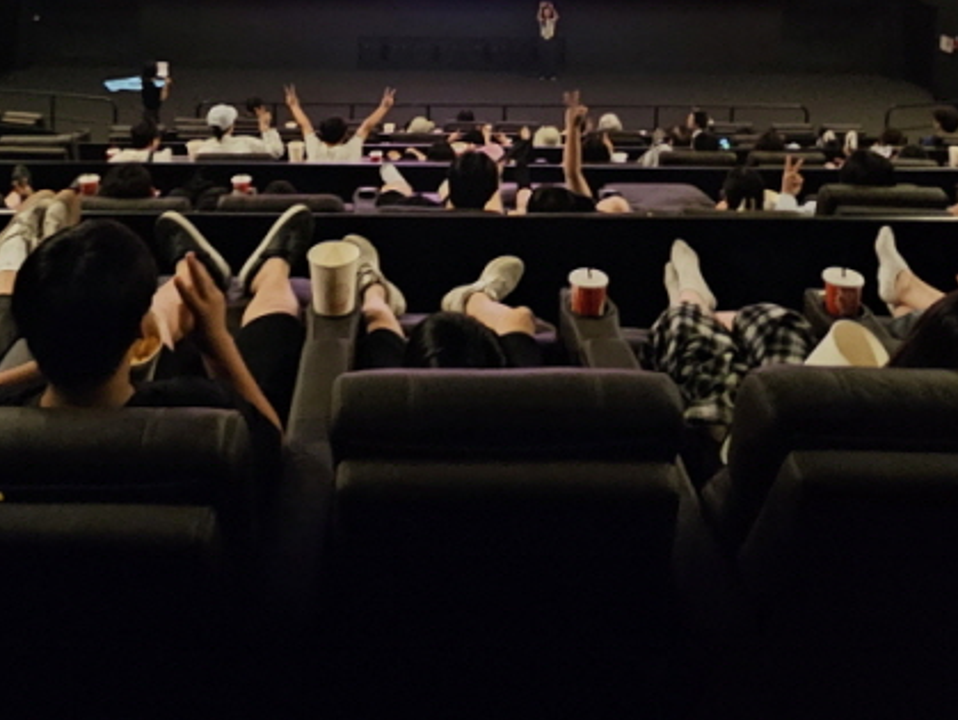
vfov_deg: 38.6
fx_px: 859
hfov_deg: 58.2
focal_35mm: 31
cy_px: -50
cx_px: 439
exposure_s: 1/24
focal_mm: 2.2
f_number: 2.2
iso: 1000
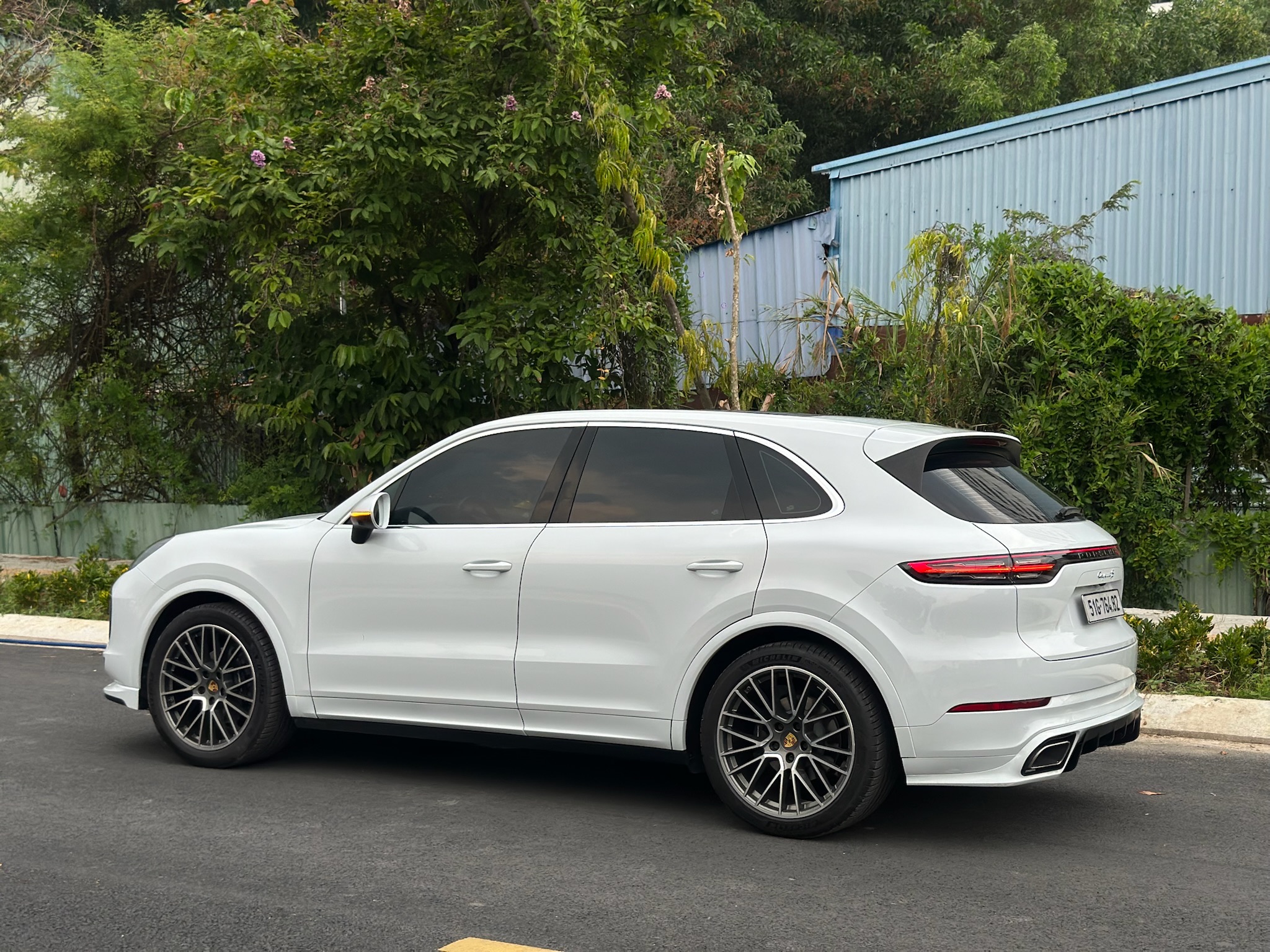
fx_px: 1761
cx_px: 635
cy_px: 476
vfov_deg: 30.3
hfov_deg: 39.7
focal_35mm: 48
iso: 80
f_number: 1.78
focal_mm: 6.86
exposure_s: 1/919
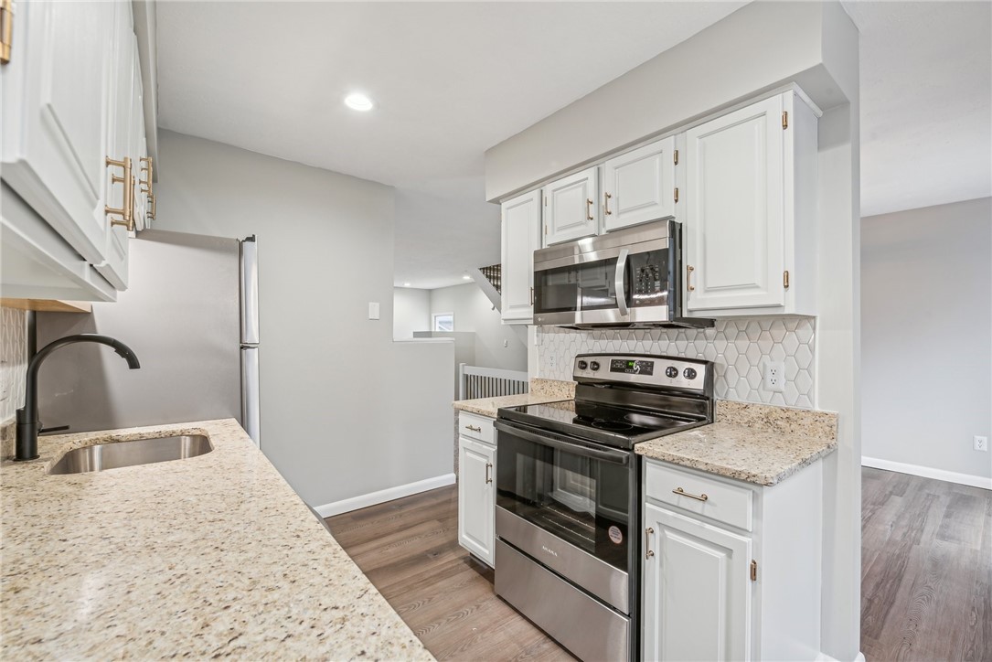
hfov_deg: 104.2
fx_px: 386
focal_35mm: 14
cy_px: 331
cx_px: 496
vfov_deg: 81.2
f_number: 11
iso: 100
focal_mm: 14
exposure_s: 1/8
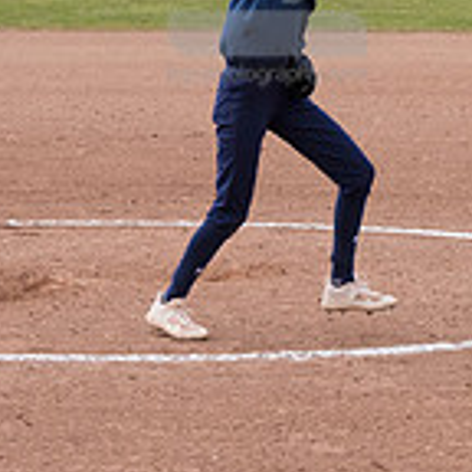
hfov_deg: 5.9
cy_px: -31
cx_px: 269
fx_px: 4551
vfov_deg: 5.9
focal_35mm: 295
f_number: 5.6
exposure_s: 1/1600
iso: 640
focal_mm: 86
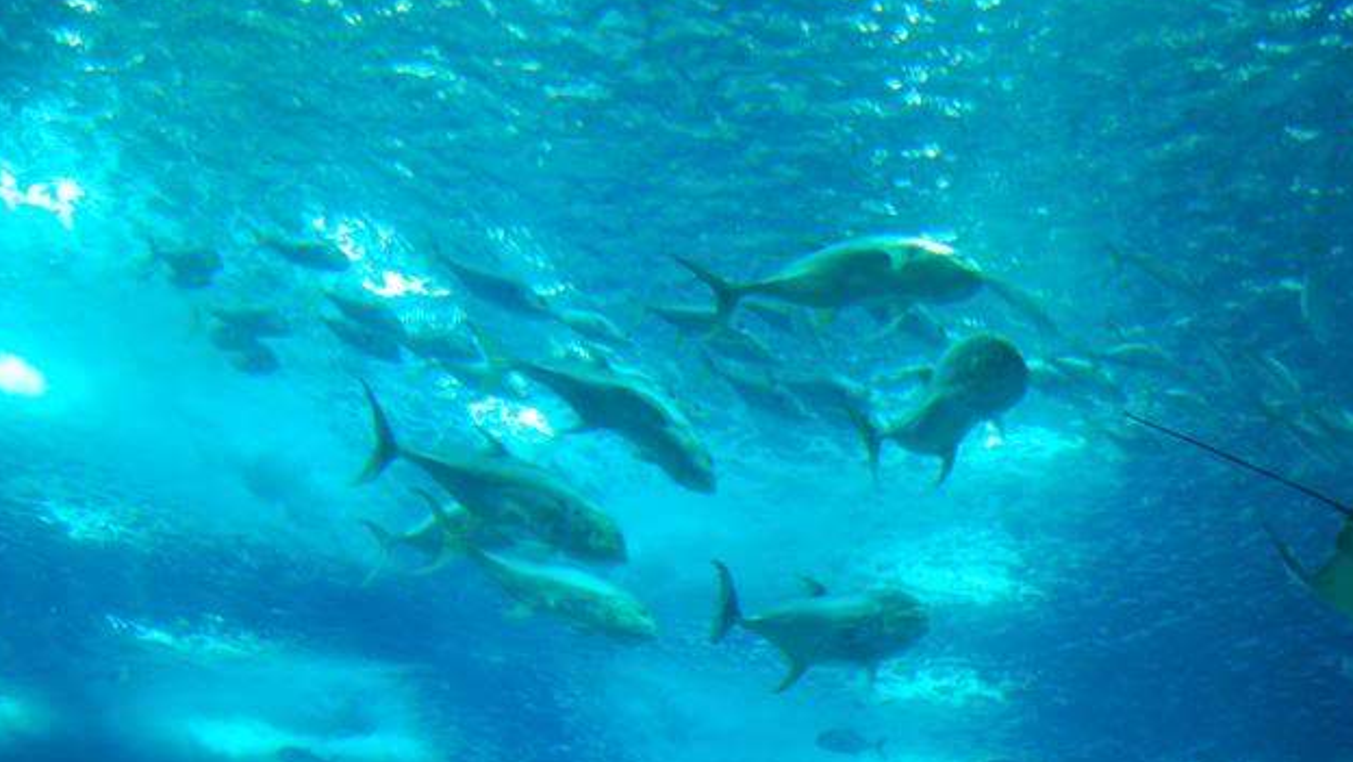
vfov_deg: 28.4
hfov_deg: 48.3
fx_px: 1507
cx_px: 675
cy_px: 406
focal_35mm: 42
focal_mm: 26
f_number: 5.6
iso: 1600
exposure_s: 1/60
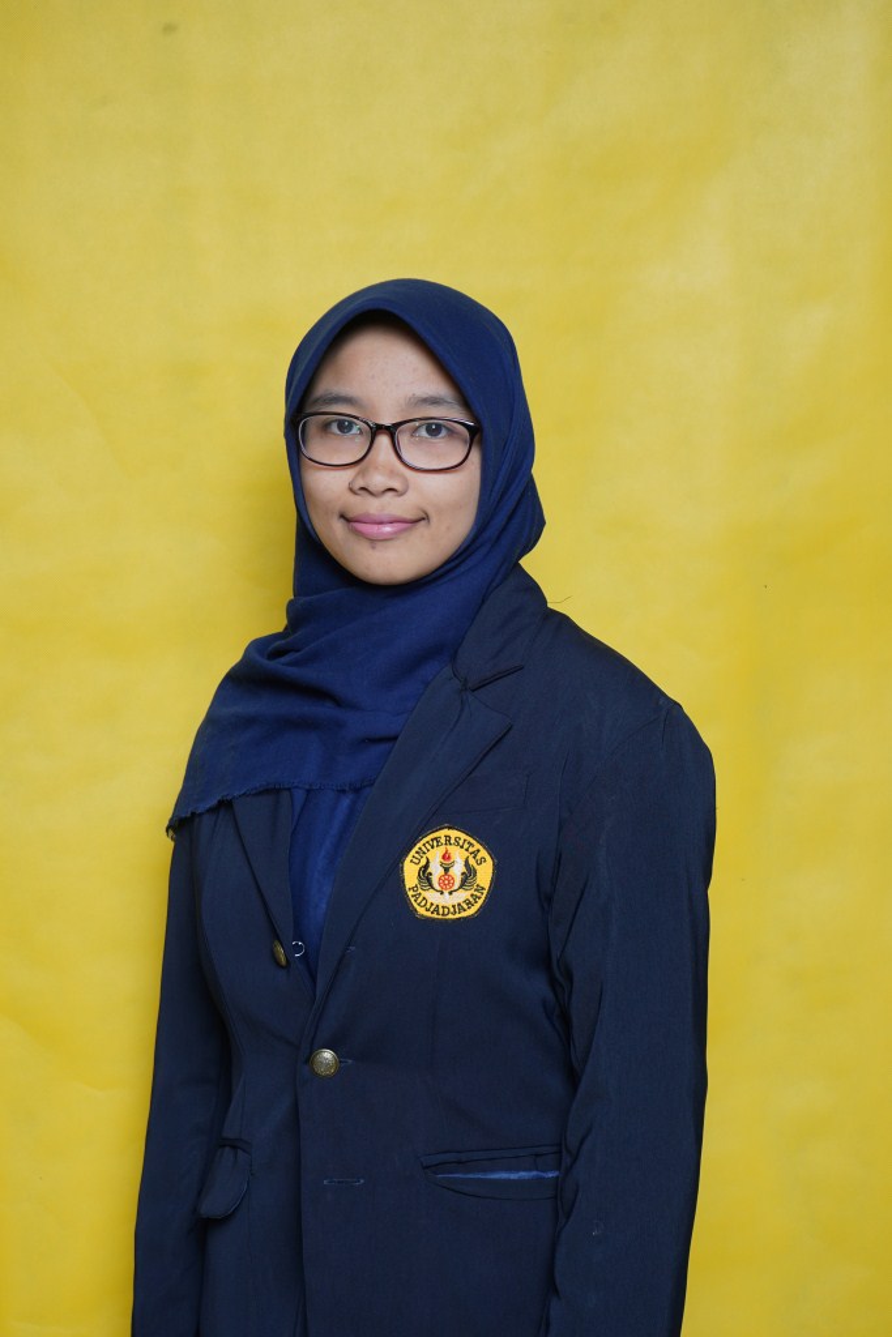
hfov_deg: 20.0
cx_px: 446
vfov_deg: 29.7
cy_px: 668
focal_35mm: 68
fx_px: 2526
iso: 200
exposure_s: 1/200
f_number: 7.1
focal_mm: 68
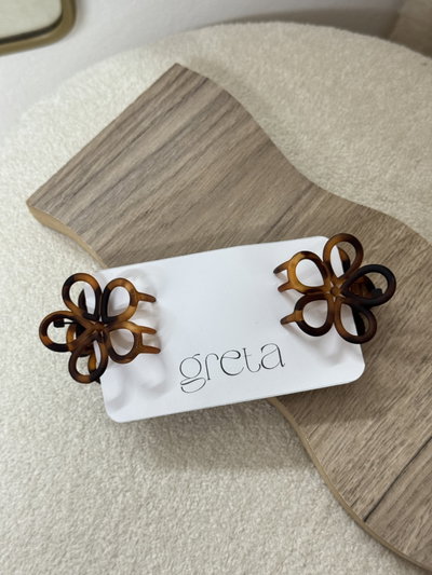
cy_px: 288
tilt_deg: -71.2
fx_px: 798
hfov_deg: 30.3
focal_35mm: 48
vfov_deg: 39.6
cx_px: 216
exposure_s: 1/33
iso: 200
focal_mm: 6.76
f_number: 1.78
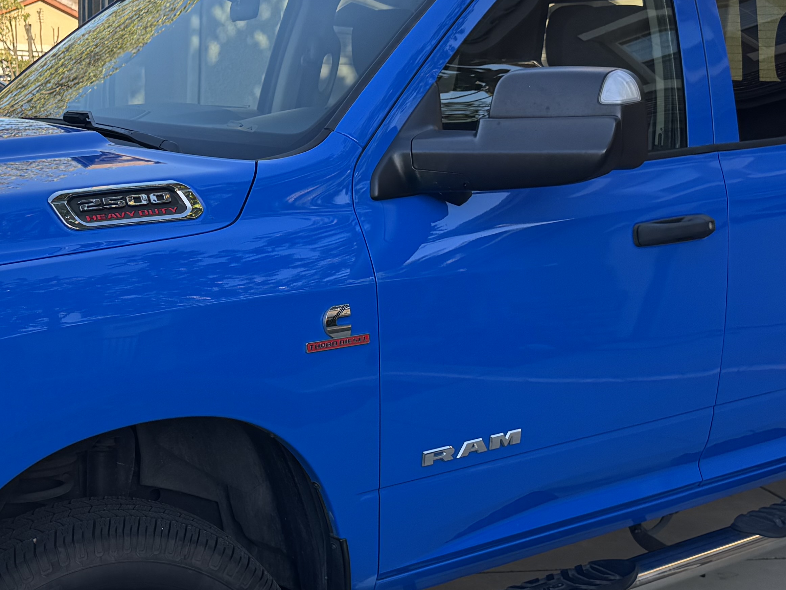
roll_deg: -3.0
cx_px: 252
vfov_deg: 24.7
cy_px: 388
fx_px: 1340
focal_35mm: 59
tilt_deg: -13.7
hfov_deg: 32.4
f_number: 1.78
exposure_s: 1/747
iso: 80
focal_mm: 6.76
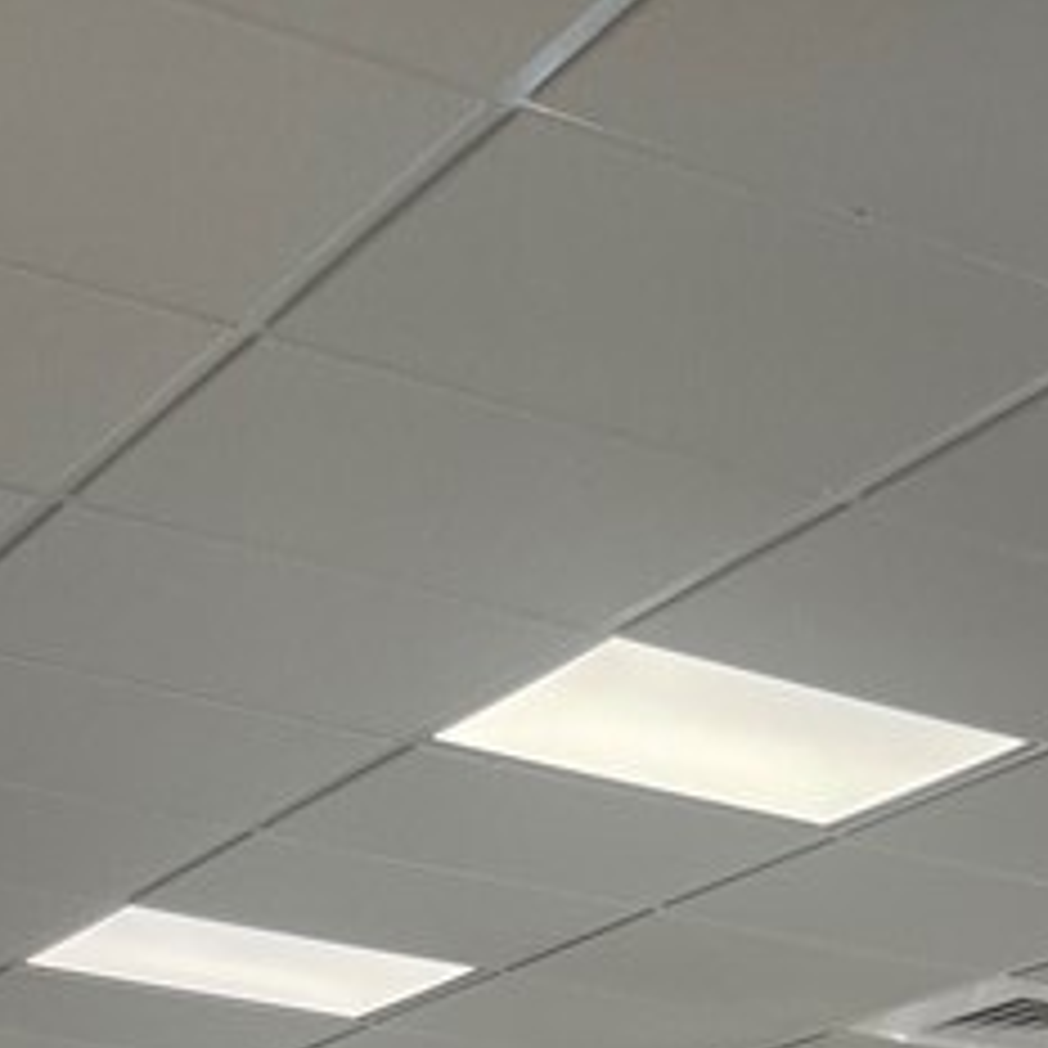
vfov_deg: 14.6
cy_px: 2006
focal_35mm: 101
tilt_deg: -5.1
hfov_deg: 15.7
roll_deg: -2.4
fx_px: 3459
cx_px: 1610
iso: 32
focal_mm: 4.2
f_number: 1.6
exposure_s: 1/281
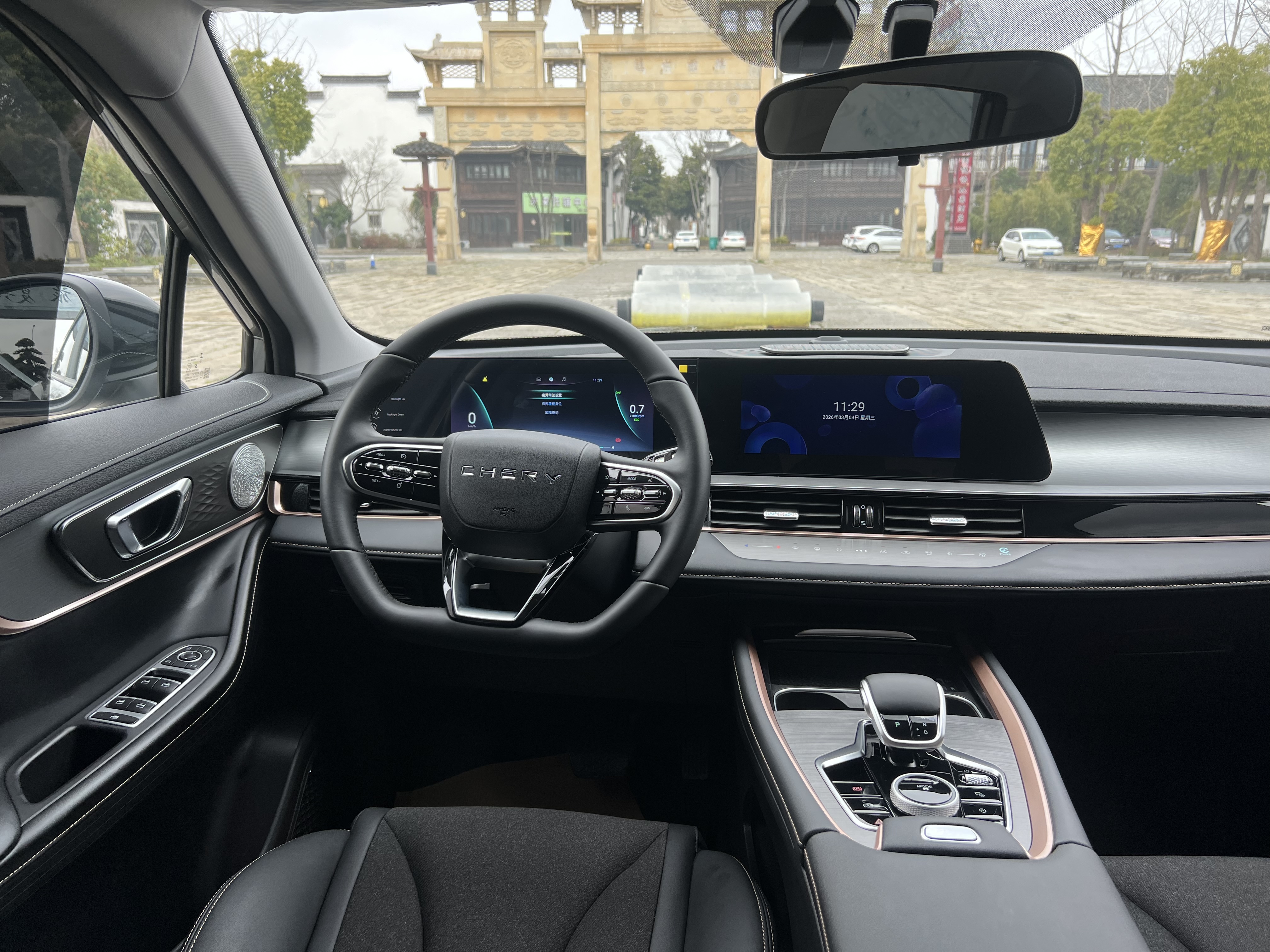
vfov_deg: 53.1
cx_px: 635
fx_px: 954
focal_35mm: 26
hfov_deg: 67.3
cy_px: 476
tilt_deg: -15.0
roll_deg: -0.4
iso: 50
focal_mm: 5.7
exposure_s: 1/371
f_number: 1.5
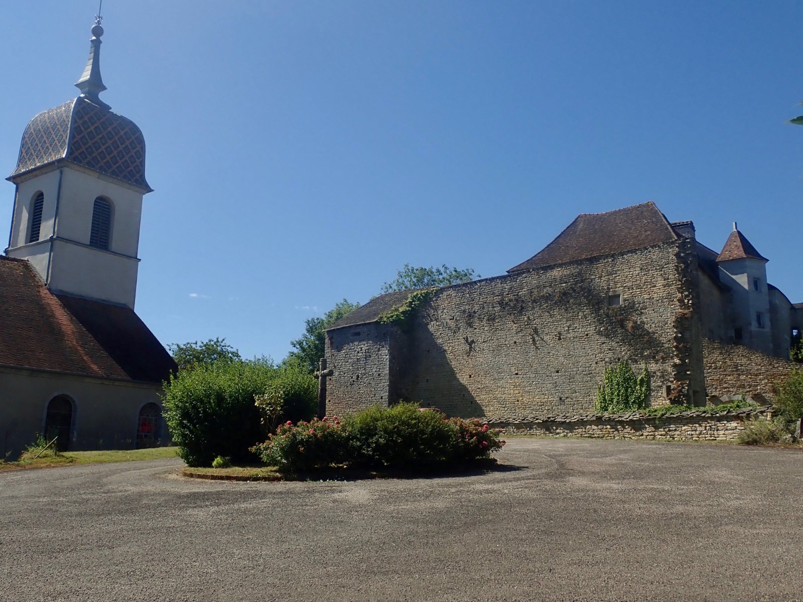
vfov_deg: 44.2
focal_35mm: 32
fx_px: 742
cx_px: 402
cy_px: 301
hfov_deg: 56.8
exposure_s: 1/200
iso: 100
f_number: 9
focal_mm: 5.87
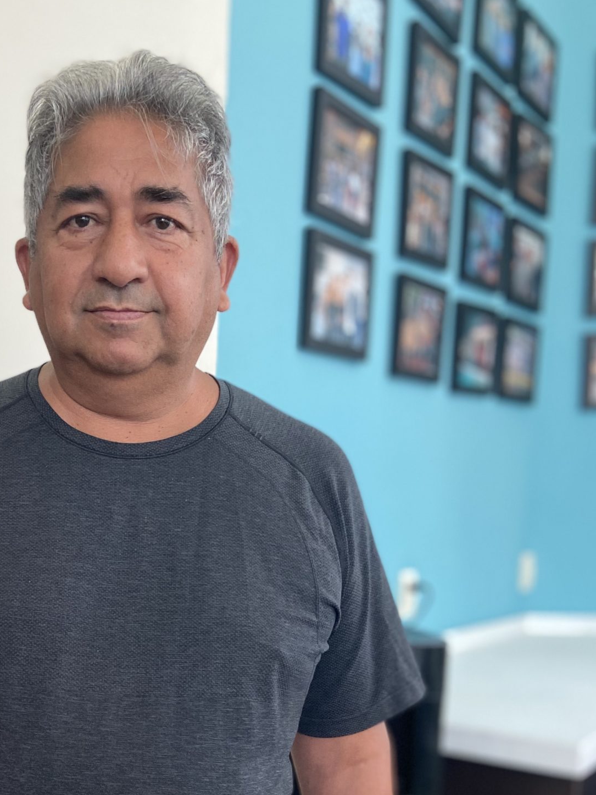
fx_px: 1056
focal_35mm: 46
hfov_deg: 30.3
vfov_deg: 40.0
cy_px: 605
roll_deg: -1.3
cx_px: 73
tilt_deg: -6.6
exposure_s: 1/60
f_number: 1.8
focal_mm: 4.25
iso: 125
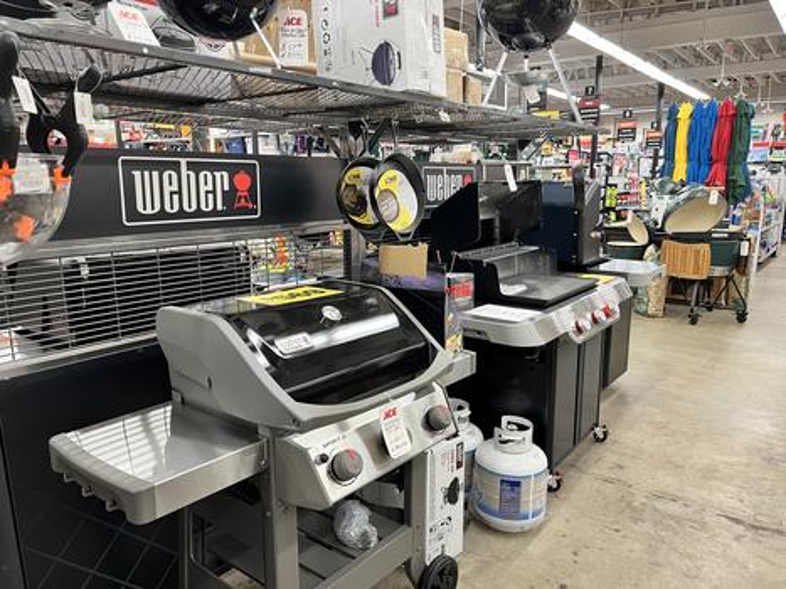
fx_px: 590
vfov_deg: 53.0
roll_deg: +0.3
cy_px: 294
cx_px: 393
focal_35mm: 26
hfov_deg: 67.3
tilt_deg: -11.7
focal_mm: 5.7
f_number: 1.5
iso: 80
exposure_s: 1/60
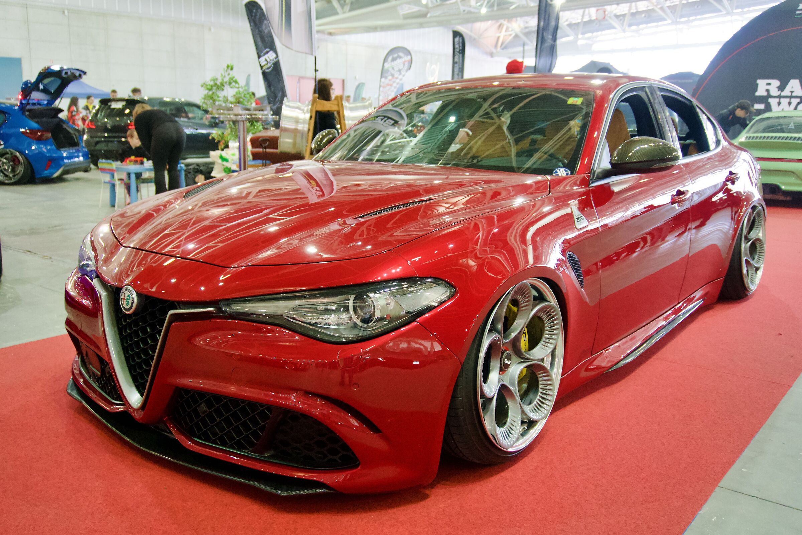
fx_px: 702
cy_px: 268
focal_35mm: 32
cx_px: 401
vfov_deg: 41.7
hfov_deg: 59.5
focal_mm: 21
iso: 3200
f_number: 4
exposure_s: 1/160
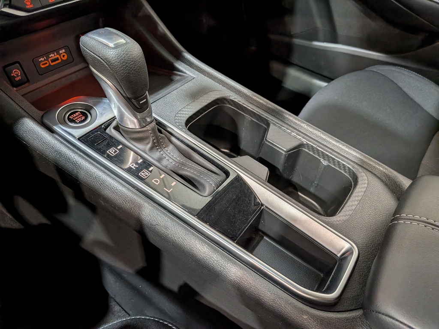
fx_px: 304
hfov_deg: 71.6
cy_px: 164
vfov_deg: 56.8
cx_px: 220
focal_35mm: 24
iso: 50
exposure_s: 1/120
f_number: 1.7
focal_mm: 4.53
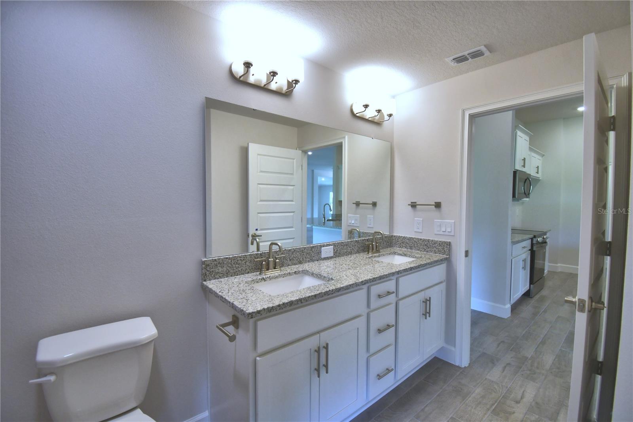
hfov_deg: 100.4
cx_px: 316
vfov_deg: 77.3
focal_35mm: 15
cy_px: 211
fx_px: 264
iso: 400
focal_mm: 10
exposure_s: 1/125
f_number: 4.5
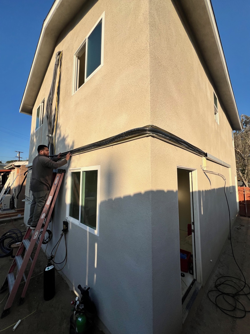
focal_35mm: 13
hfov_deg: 89.9
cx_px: 125
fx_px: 125
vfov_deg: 106.2
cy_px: 167
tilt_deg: +5.3
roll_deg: -1.8
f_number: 1.8
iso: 32
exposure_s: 1/1946
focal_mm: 1.57
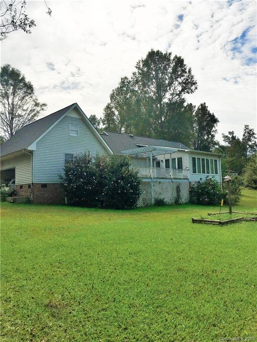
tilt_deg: +5.2
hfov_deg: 48.2
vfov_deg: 61.7
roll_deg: -0.4
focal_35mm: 29
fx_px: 287
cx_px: 128
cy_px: 171
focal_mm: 4.15
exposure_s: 1/5495
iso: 25
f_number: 2.2
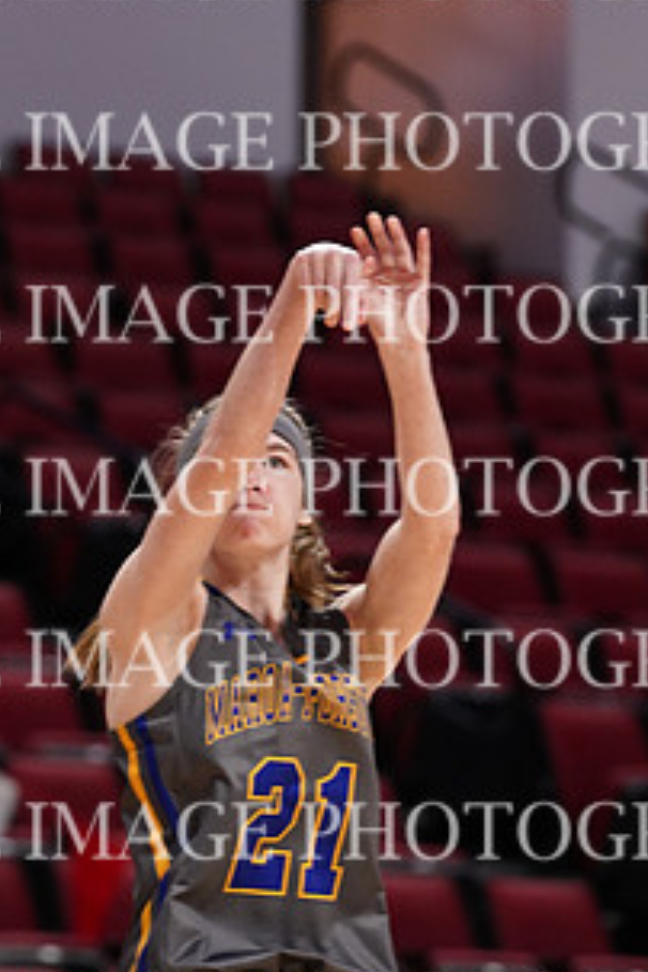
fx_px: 8261
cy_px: 228
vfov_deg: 6.7
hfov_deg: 4.5
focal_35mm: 306
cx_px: 277
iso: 3200
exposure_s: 1/1000
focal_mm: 160
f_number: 4
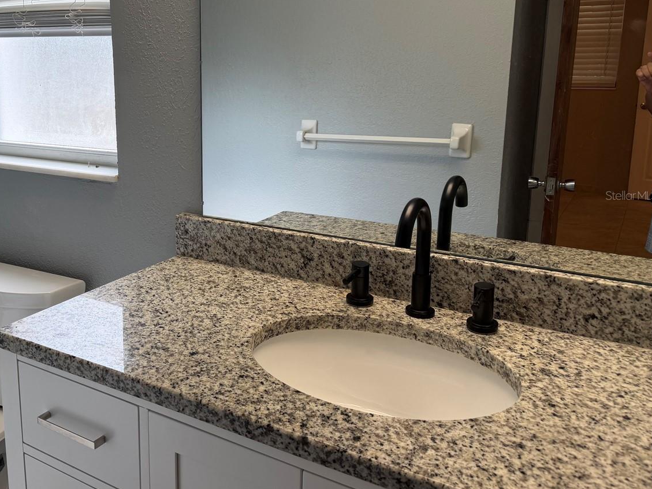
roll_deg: +1.3
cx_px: 198
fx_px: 640
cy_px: 195
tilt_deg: -11.5
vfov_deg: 41.6
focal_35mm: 34
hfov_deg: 52.5
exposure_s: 1/175
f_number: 1.78
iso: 64
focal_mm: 6.76
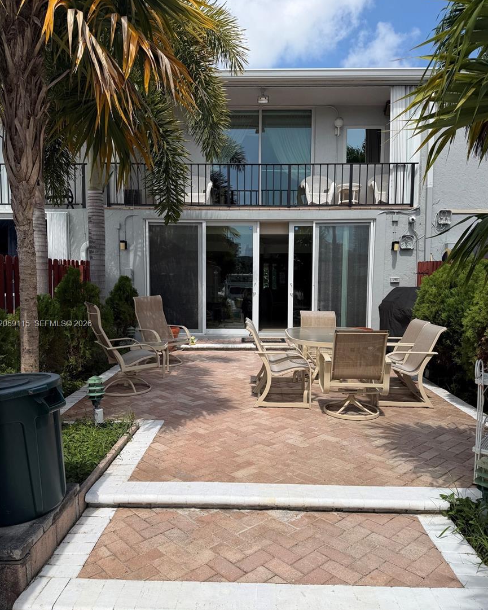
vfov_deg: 66.0
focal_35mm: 26
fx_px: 469
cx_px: 241
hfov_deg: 54.9
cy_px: 324
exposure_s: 1/5319
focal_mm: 6.76
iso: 80
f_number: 1.78
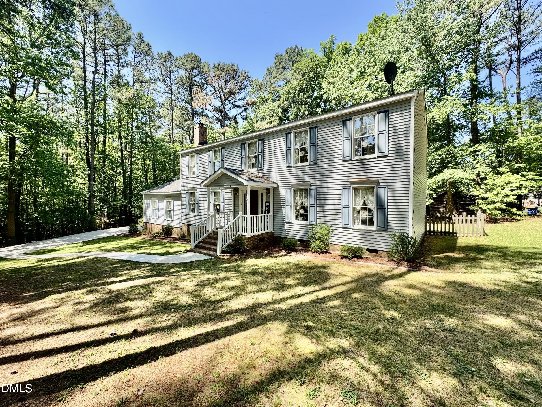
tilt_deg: -2.0
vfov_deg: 85.7
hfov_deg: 102.1
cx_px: 271
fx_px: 219
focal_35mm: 14
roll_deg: -0.8
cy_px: 204
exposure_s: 1/515
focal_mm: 2.22
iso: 50
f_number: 2.2
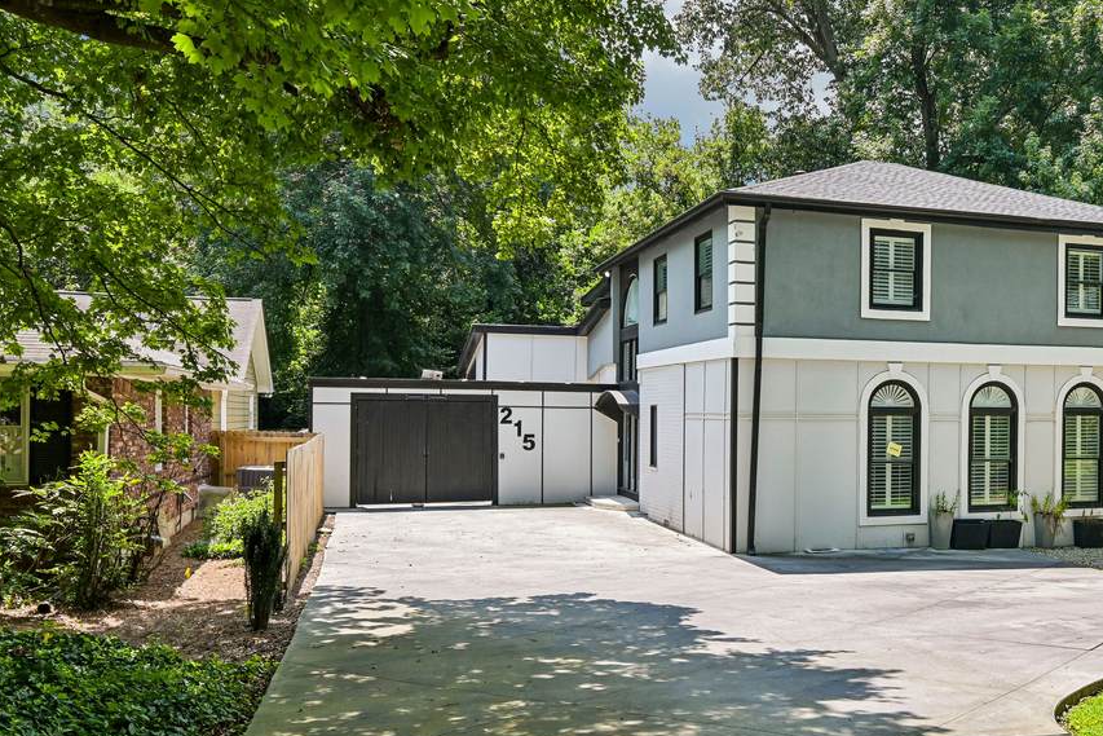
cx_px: 782
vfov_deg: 39.9
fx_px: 1011
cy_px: 426
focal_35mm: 33
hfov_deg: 55.3
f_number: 8
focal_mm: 22
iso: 200
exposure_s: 1/200
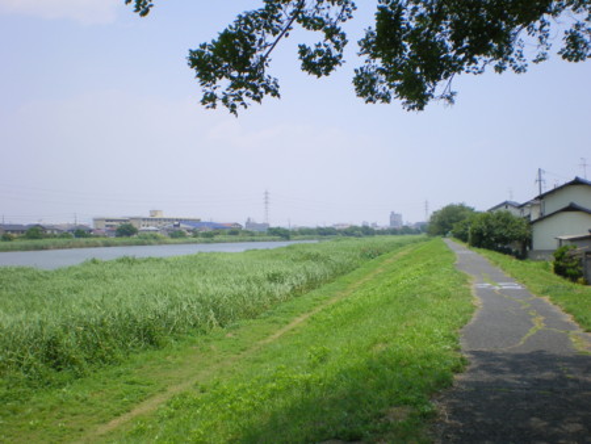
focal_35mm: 38
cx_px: 296
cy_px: 222
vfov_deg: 37.8
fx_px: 649
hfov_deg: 49.0
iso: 64
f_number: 4.6
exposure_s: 1/400
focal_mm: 6.3
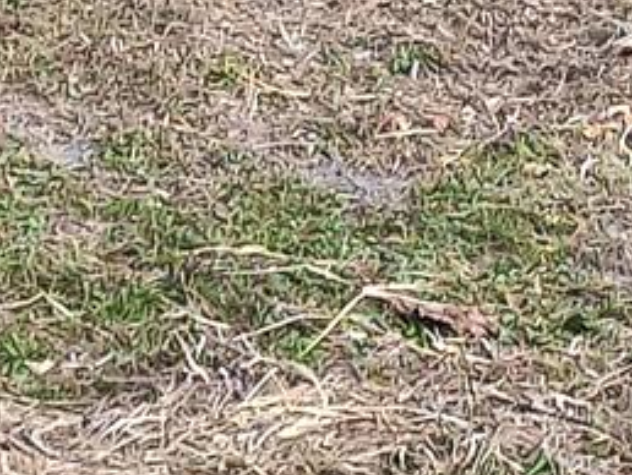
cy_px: -1021
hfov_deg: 10.1
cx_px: -443
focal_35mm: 186
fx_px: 3399
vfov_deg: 7.0
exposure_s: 1/290
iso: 50
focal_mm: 4.65
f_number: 1.8
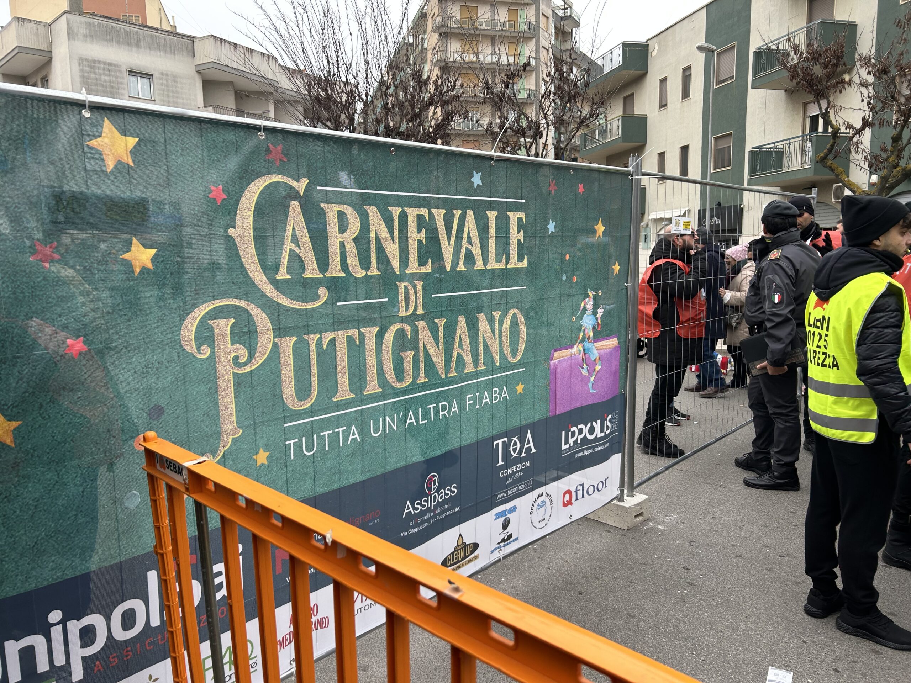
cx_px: 456
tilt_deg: -7.1
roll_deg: +1.2
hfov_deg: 67.3
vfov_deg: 53.1
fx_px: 684
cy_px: 342
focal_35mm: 26
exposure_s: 1/563
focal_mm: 5.7
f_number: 1.5
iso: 50
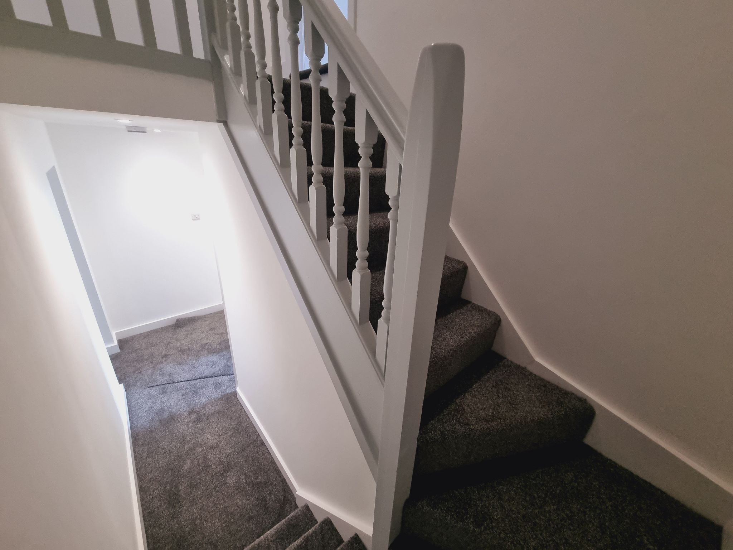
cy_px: 275
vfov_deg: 89.9
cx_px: 366
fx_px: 275
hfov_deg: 106.2
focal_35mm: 13
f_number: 2.2
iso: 320
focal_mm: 2.2
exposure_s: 1/50
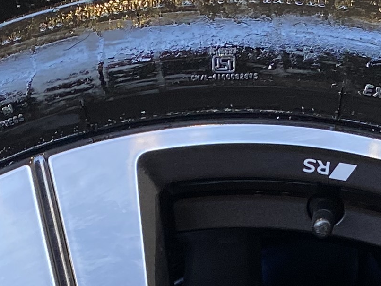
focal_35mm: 130
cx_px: 252
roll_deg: +10.5
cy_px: 625
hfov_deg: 15.1
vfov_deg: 10.3
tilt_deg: -8.8
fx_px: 1431
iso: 125
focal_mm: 4.25
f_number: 1.8
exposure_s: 1/120
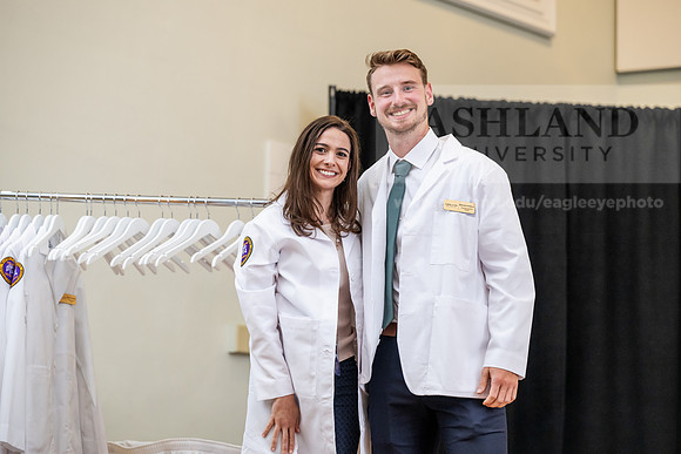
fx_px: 2270
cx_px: 340
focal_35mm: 120
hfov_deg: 17.1
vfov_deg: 11.4
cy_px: 227
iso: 1600
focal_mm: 120
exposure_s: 1/200
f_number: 3.5
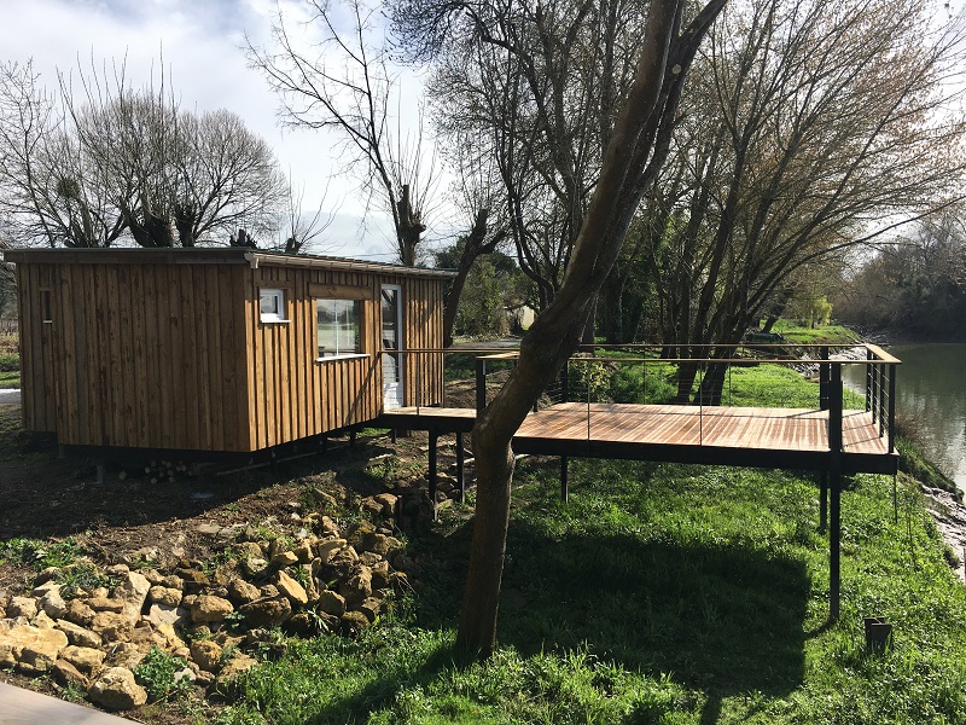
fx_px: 809
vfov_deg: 48.2
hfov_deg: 61.7
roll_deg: +0.4
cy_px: 362
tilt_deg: -3.1
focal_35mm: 29
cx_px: 483
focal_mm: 4.15
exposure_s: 1/1709
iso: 25
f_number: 2.2
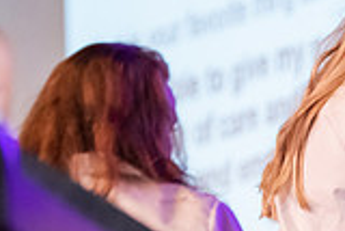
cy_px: 154
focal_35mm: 434
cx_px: 591
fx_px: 4163
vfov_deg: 3.2
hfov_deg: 4.7
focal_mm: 120
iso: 4000
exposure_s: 1/200
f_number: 3.2
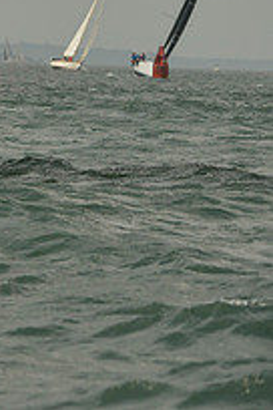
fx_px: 6460
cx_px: -307
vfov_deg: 3.6
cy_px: 23
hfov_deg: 2.4
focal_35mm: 568
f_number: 10
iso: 280
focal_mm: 200
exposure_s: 1/1250
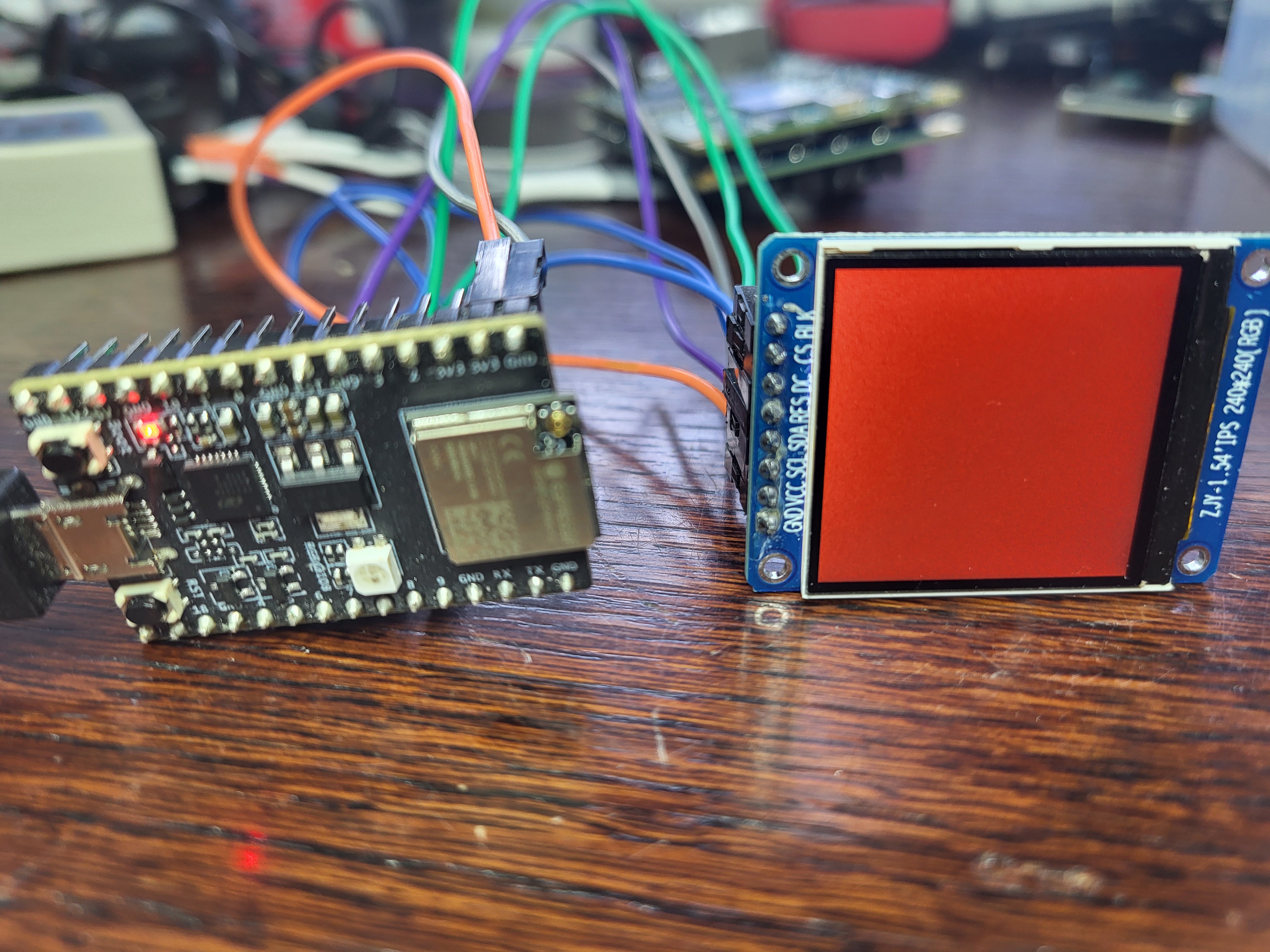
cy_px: 476
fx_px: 954
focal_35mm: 26
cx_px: 635
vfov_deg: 53.1
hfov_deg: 67.3
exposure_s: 1/100
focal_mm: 5.4
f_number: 1.8
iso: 160
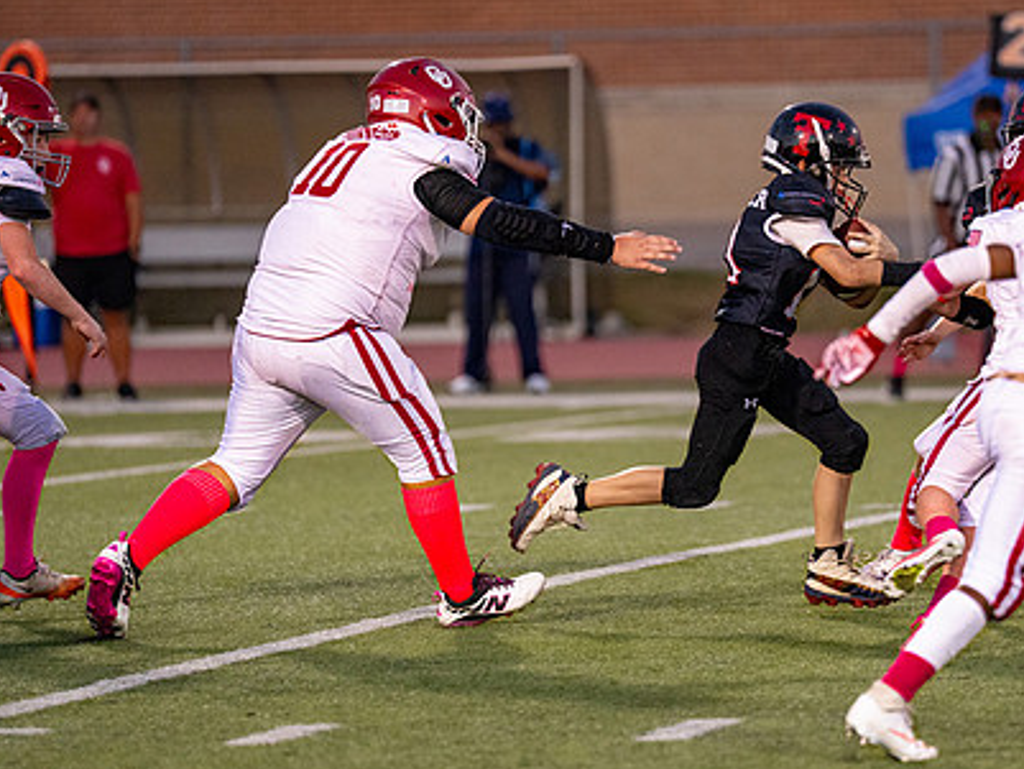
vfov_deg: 4.7
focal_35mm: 319
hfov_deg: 6.2
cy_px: 396
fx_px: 9439
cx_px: 702
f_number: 2.8
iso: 3200
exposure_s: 1/1250
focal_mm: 200
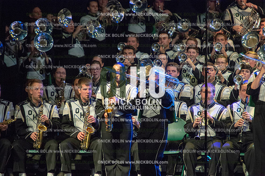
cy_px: 88
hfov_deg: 6.2
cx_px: 132
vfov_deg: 4.2
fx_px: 2428
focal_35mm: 330
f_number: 5.6
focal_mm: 330
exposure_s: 1/400
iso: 8000
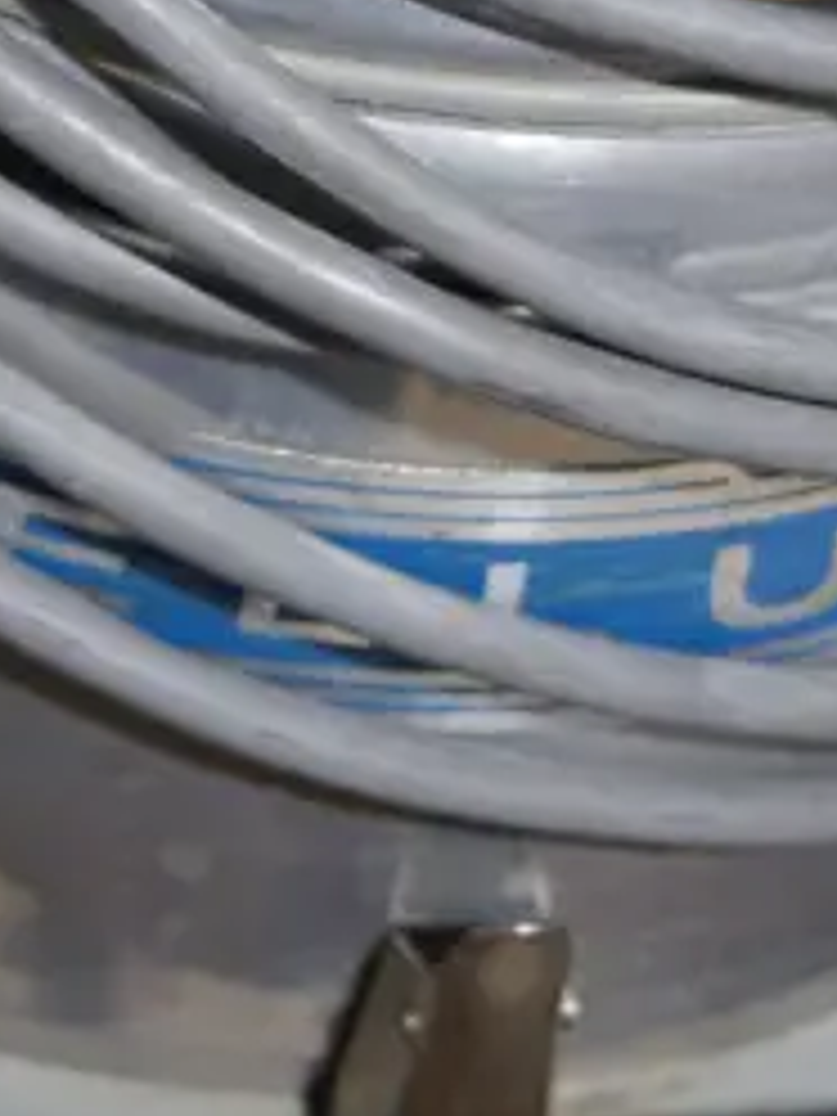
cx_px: 101
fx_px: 3998
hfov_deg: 11.9
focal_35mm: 124
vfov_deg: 14.7
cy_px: -603
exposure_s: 1/80
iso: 200
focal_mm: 15
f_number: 3.6
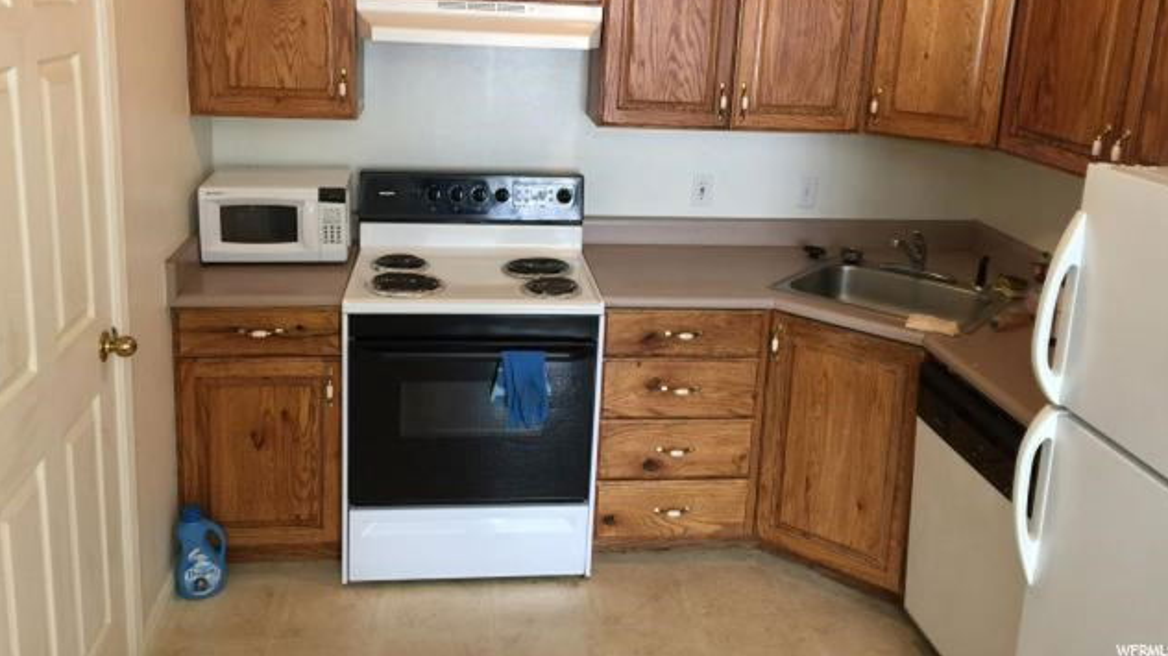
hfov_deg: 61.0
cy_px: 214
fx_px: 991
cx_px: 584
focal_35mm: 32
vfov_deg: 36.2
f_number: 2.2
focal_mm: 4.15
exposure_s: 1/15
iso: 40
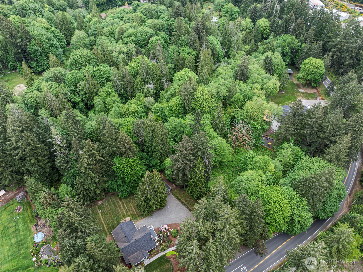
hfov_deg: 71.6
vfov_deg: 56.7
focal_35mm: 24
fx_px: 251
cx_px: 182
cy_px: 136
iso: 100
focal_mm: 12.29
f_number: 2.8
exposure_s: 1/400
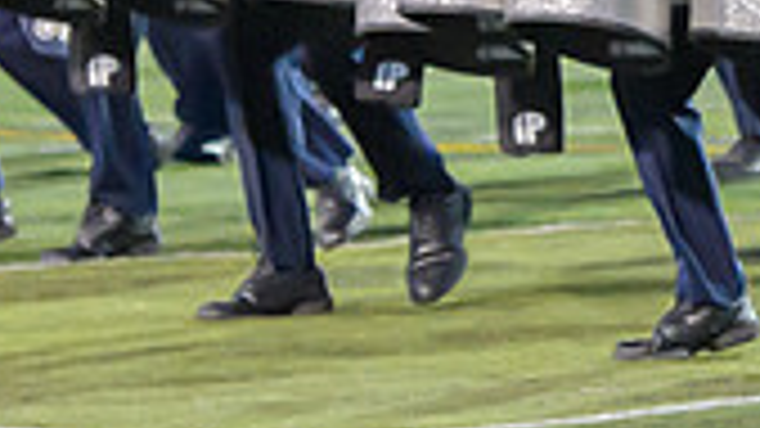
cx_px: 1211
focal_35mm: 621
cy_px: -157
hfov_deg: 3.5
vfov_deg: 2.0
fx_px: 12513
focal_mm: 110
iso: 6400
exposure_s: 1/320
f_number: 3.5
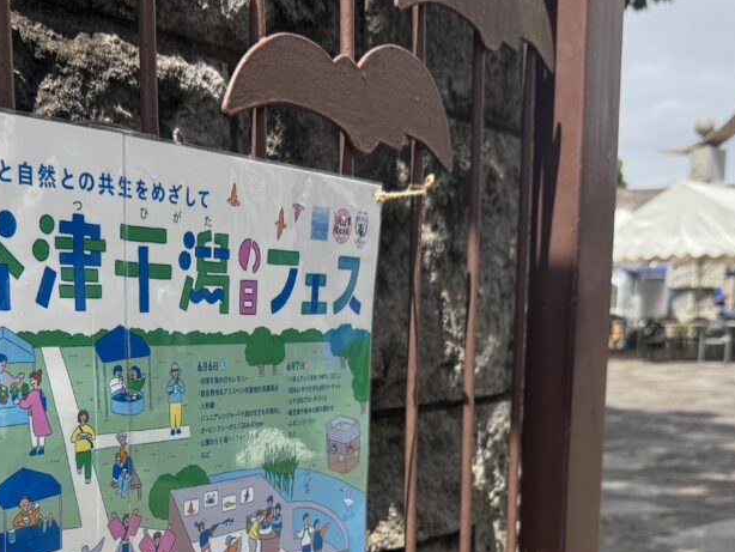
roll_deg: +0.3
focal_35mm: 50
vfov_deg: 27.7
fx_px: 1062
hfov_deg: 38.0
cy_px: 529
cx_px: 293
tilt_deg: -10.7
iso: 80
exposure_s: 1/2506
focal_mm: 6.76
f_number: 1.78
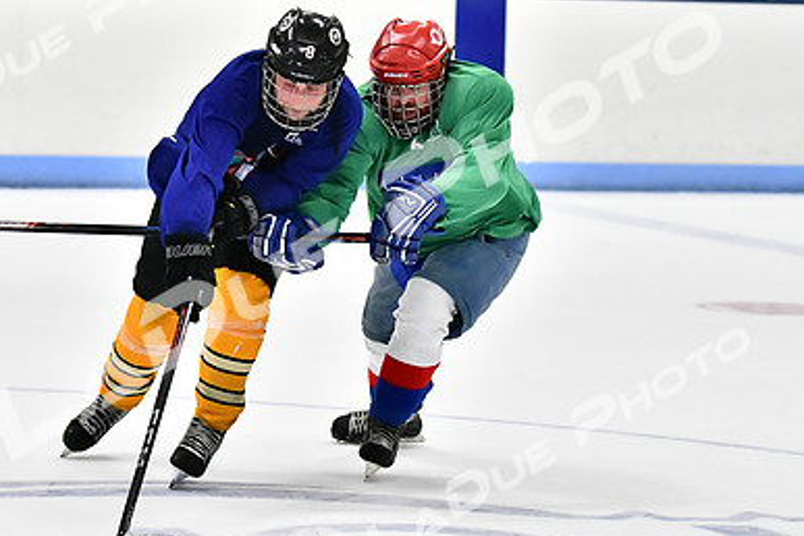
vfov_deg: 5.3
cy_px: 269
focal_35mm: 261
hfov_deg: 7.9
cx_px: 266
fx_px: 5829
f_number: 2.8
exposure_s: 1/1600
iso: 8000
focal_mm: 116
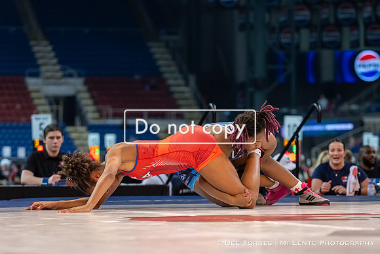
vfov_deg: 8.2
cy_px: 208
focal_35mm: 167
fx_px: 1762
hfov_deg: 12.3
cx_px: 208
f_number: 2.8
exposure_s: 1/800
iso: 1400
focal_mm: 102
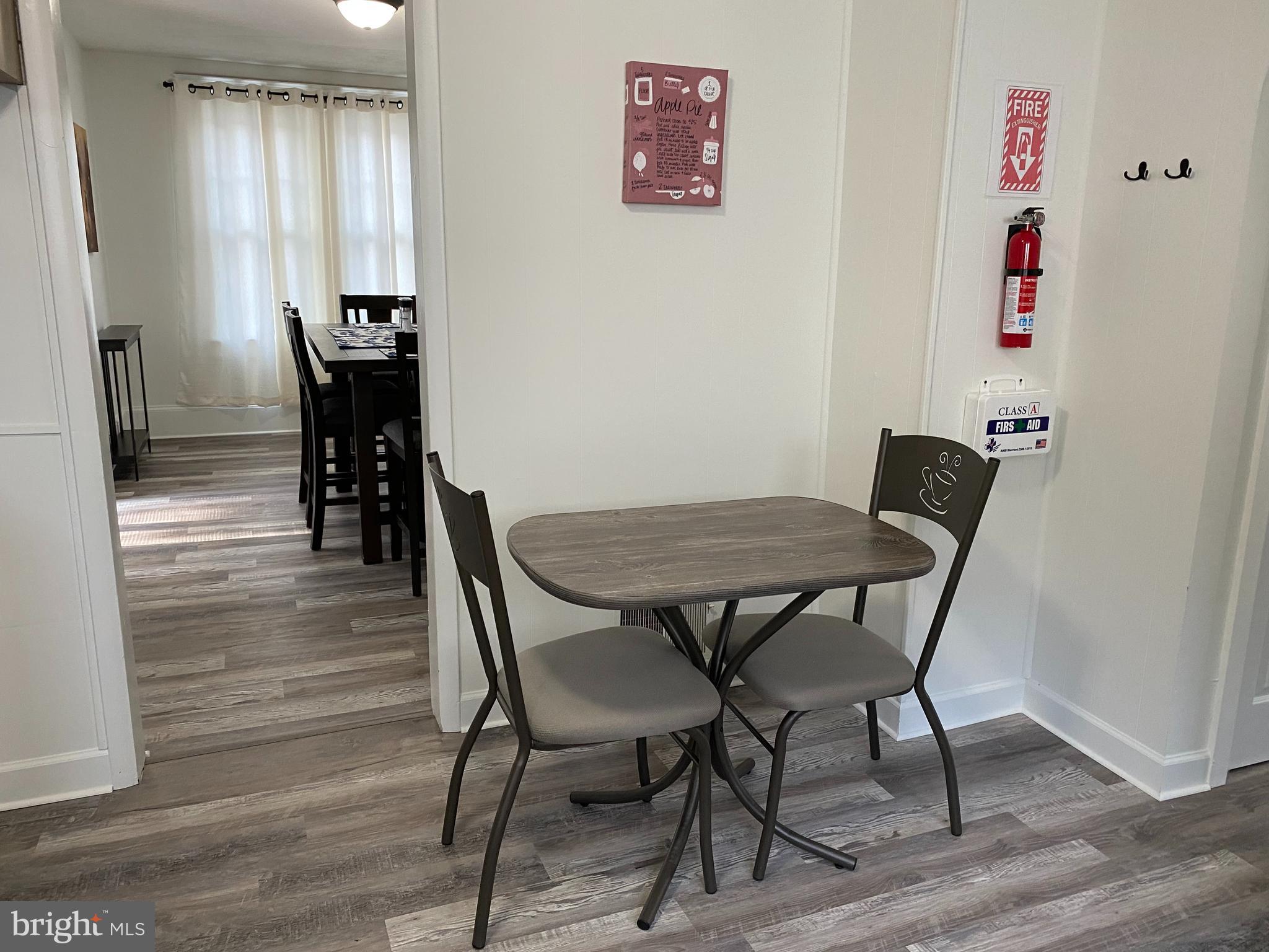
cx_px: 634
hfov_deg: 67.3
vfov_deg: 53.1
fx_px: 953
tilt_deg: -12.6
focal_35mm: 26
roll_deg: -0.3
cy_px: 476
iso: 200
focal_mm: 4.25
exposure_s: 1/60
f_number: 1.8
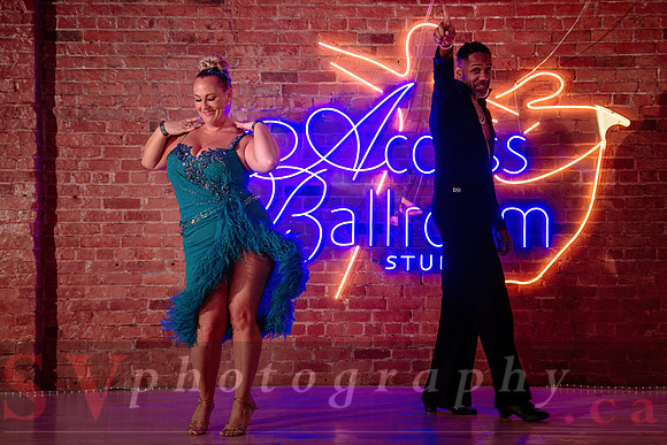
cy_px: 230
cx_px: 398
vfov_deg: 22.5
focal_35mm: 60
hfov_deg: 33.1
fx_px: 1119
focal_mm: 50
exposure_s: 1/200
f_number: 2
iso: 500
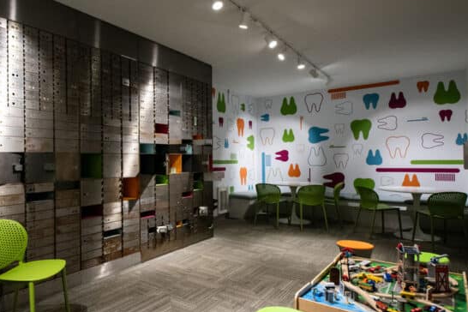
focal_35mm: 23
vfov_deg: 55.1
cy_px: 165
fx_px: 299
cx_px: 154
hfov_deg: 73.7
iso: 1600
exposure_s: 1/160
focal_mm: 10
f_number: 7.1
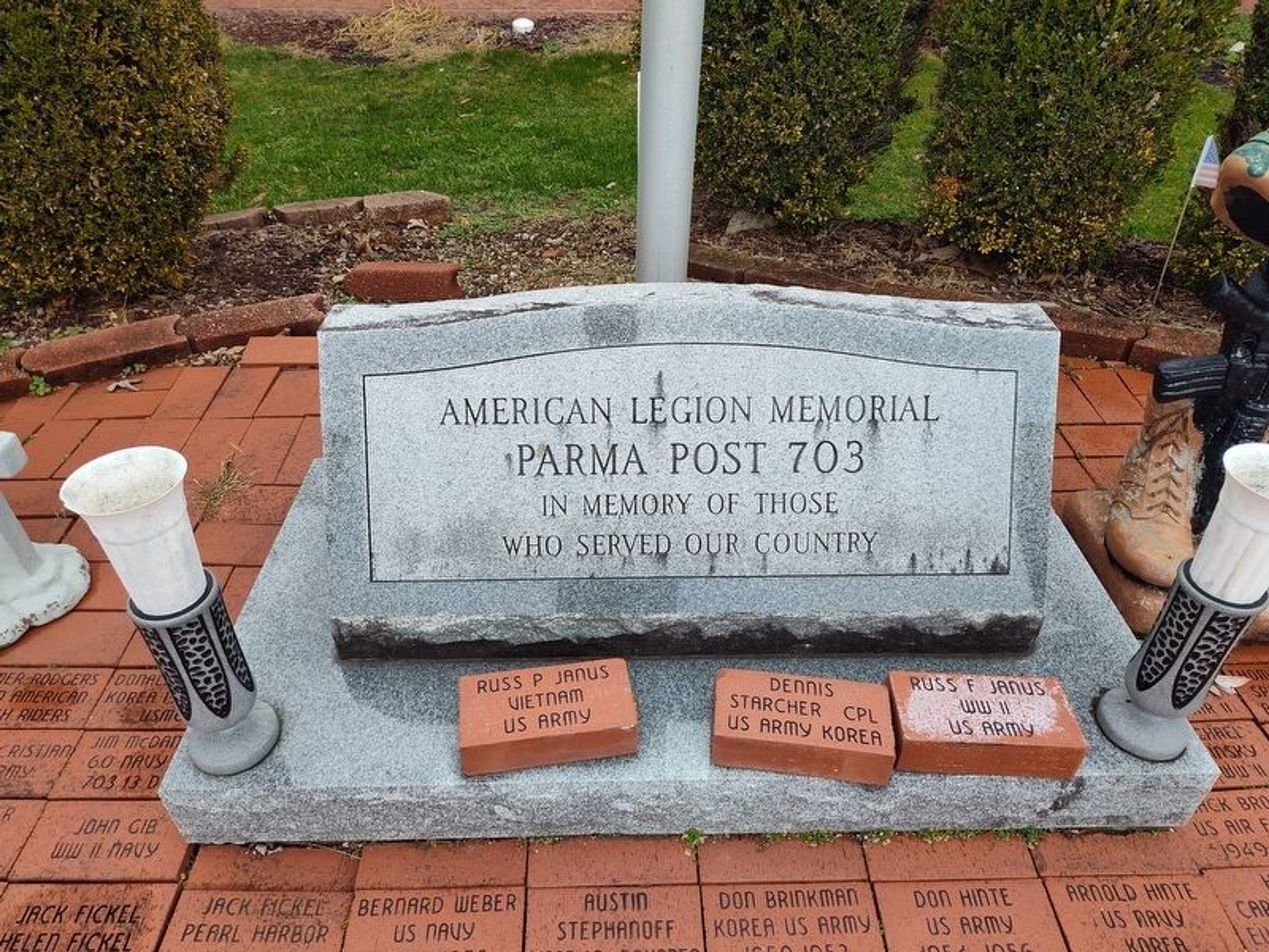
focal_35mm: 23
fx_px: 843
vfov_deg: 58.9
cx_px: 634
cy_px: 476
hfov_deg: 73.9
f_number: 1.8
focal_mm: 5.56
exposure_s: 1/349
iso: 100
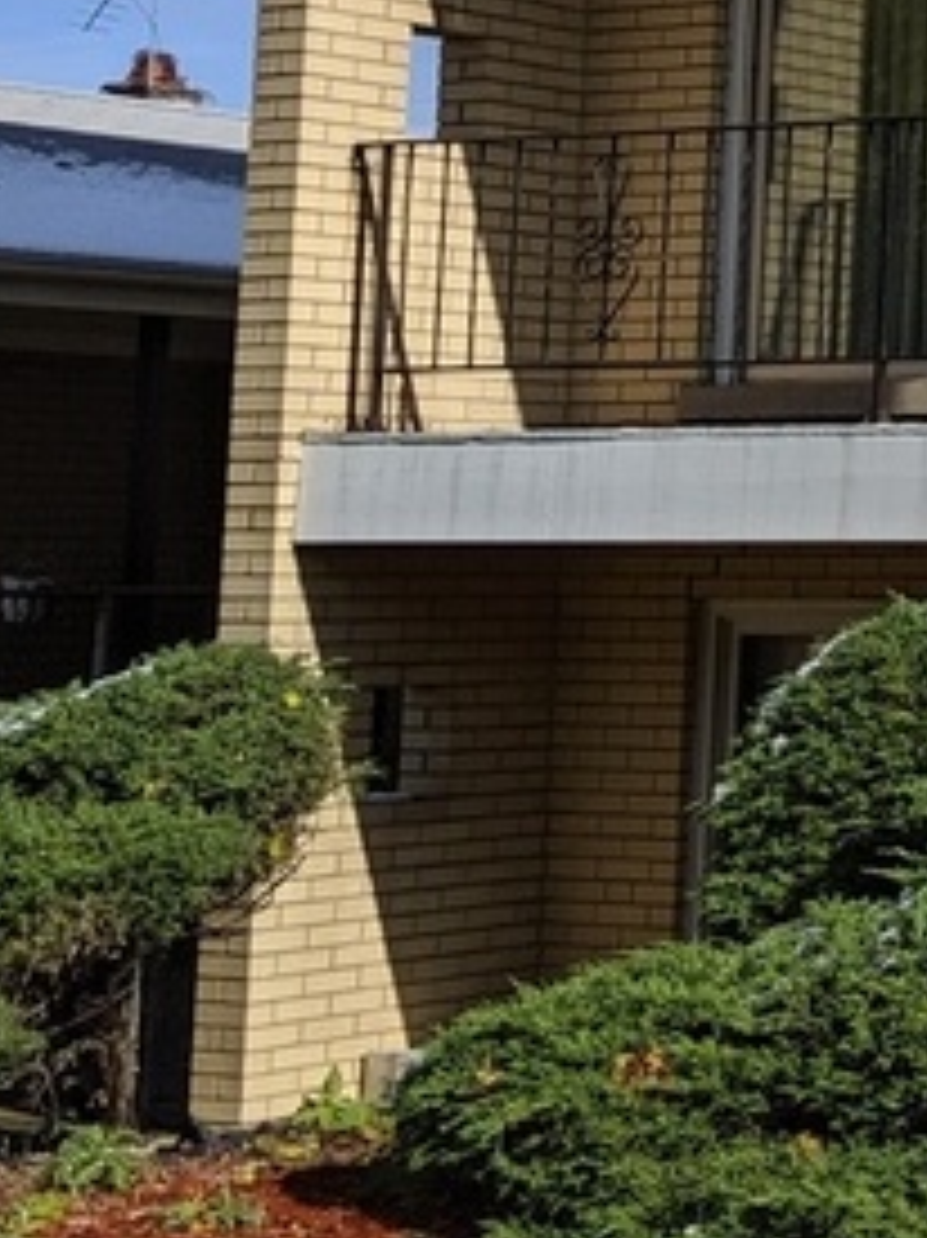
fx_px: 3788
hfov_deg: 12.5
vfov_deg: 18.2
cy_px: 63
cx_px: 1764
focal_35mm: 106
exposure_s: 1/5882
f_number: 1.8
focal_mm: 4.44
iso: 68
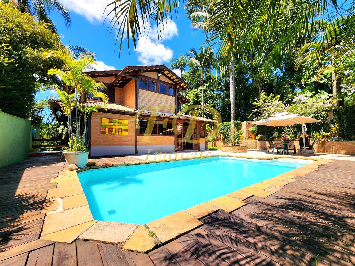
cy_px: 133
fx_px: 133
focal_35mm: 13
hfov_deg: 106.2
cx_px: 178
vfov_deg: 89.9
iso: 50
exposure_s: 1/1667
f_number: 2.2
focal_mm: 2.2
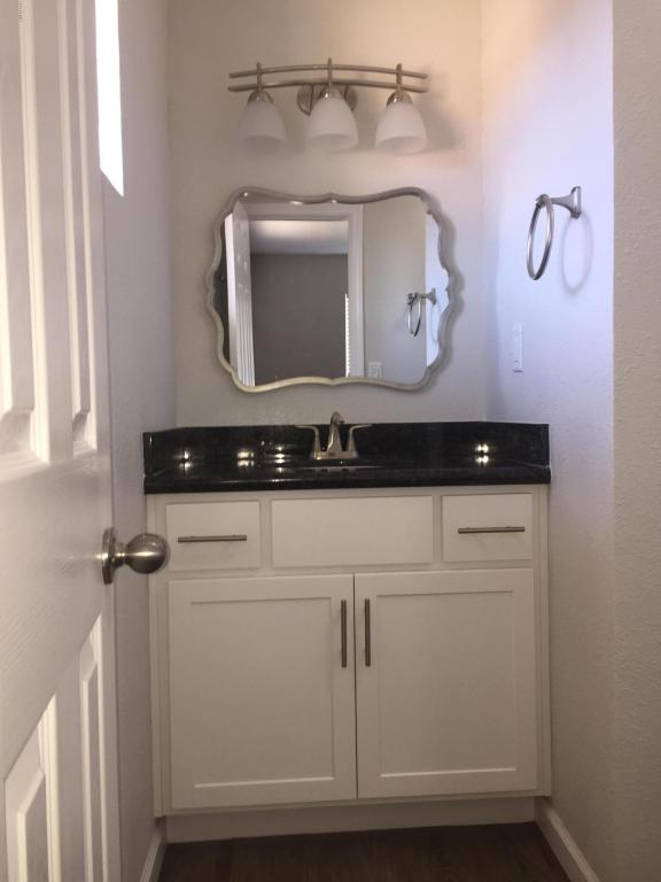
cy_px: 441
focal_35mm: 29
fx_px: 738
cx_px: 330
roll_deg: +0.3
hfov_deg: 48.2
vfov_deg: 61.7
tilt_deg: -0.9
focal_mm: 4.15
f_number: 2.2
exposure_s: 1/30
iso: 50
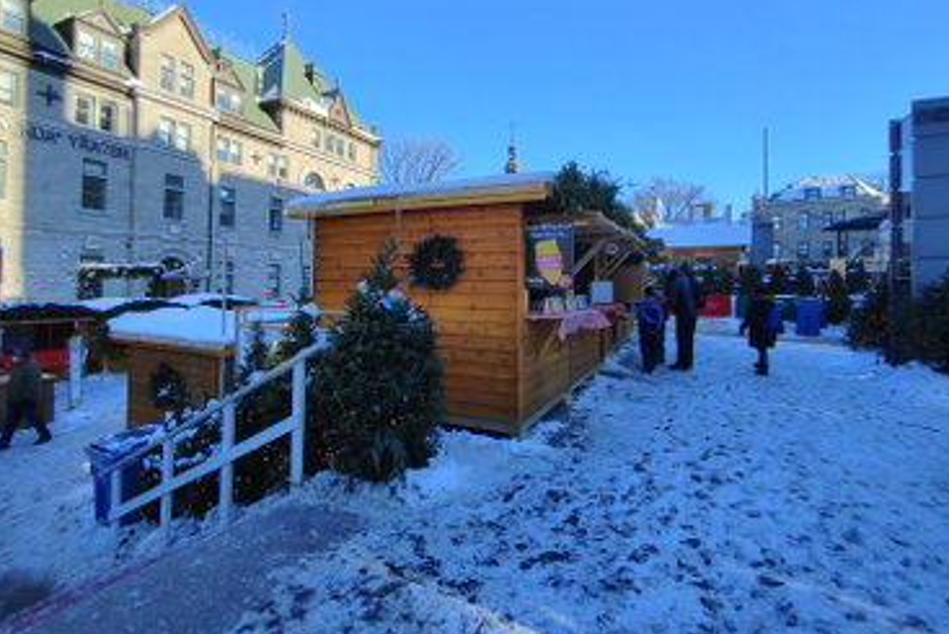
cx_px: 447
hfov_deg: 93.2
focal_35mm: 17
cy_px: 292
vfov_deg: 70.4
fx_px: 448
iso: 50
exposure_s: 1/571
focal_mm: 1.6
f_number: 2.2
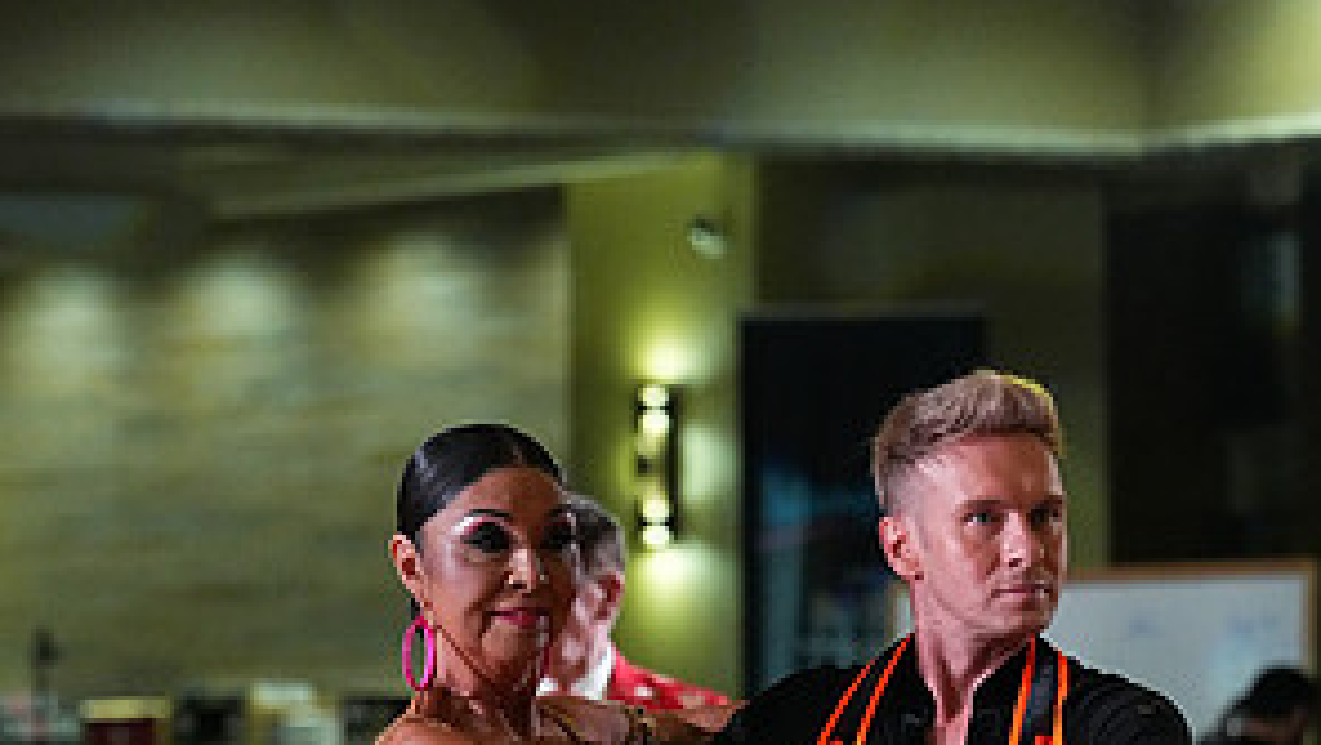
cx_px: 529
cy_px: 1249
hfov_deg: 6.0
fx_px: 12514
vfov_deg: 3.4
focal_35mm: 357
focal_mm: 174
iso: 8000
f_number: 5.6
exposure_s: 1/400
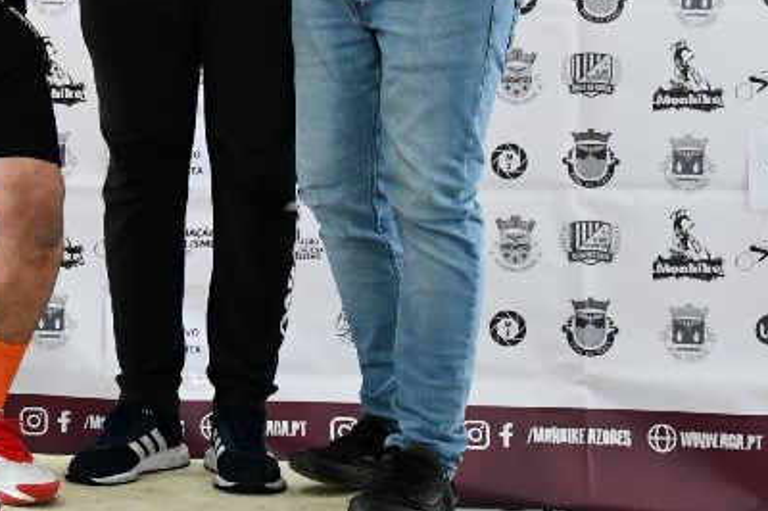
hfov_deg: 13.8
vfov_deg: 9.3
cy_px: -61
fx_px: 3112
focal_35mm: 146
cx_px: -27
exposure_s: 1/100
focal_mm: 38
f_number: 4.5
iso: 3200
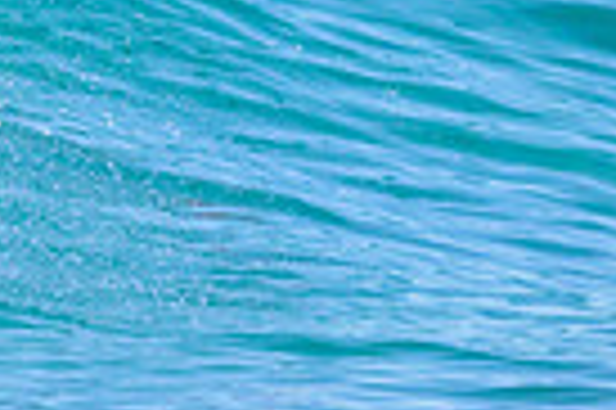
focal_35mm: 4268
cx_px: -508
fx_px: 72943
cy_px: -331
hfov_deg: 0.5
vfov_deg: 0.3
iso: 800
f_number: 6.3
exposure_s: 1/2500
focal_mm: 800
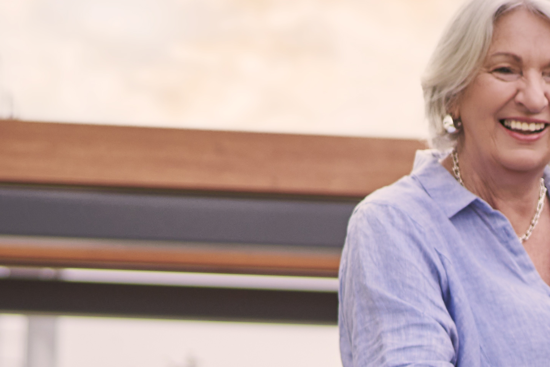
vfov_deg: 5.9
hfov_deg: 8.4
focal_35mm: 231
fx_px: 3529
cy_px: 442
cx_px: 1148
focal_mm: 35
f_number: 1.4
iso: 100
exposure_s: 1/2500
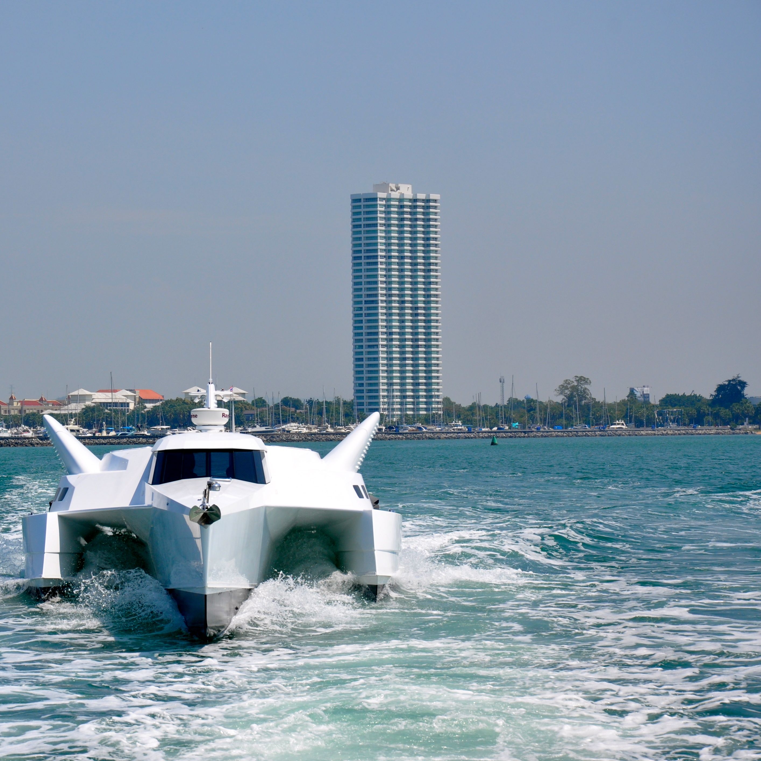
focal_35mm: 135
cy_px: 383
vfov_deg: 12.9
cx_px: 194
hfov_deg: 12.9
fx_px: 3358
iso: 200
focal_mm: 70
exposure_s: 1/500
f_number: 11
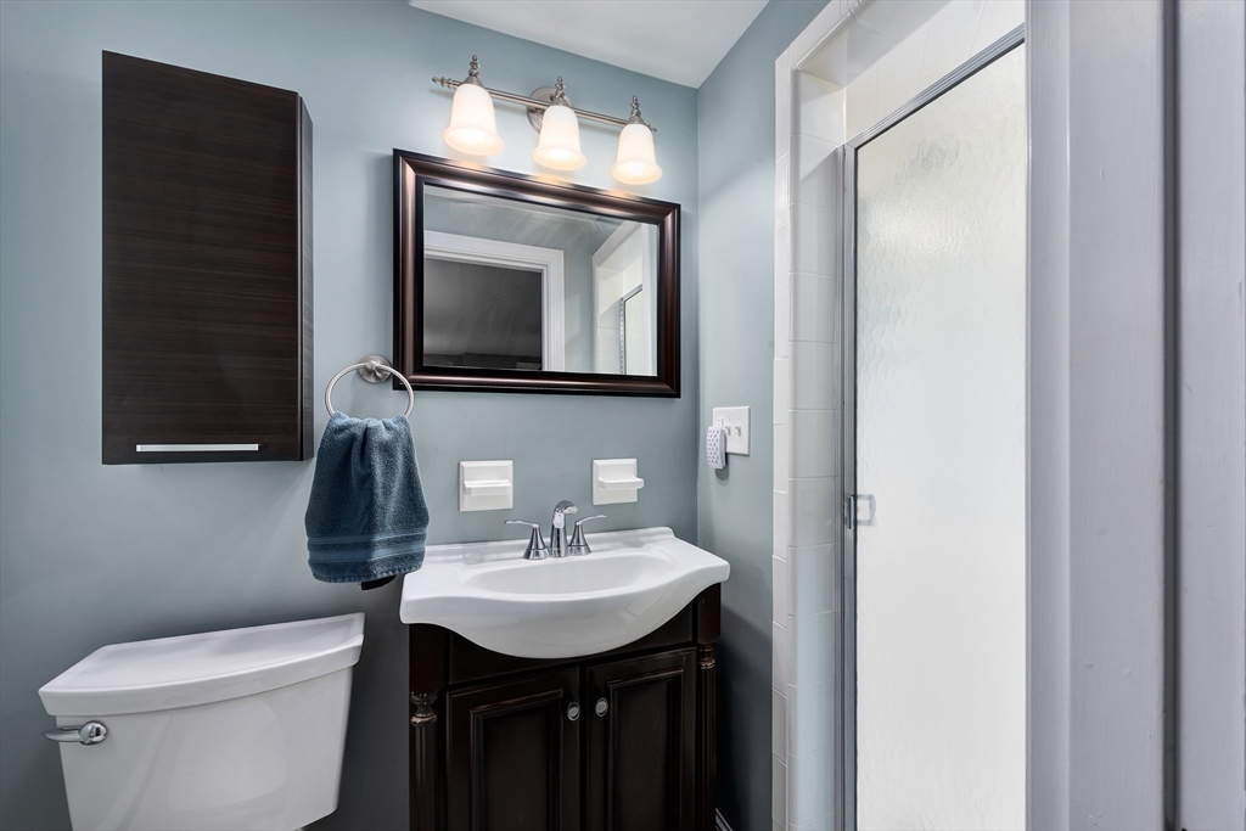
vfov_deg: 81.2
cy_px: 416
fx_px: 485
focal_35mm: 14
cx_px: 623
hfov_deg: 104.2
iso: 320
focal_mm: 14
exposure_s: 1/200
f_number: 11
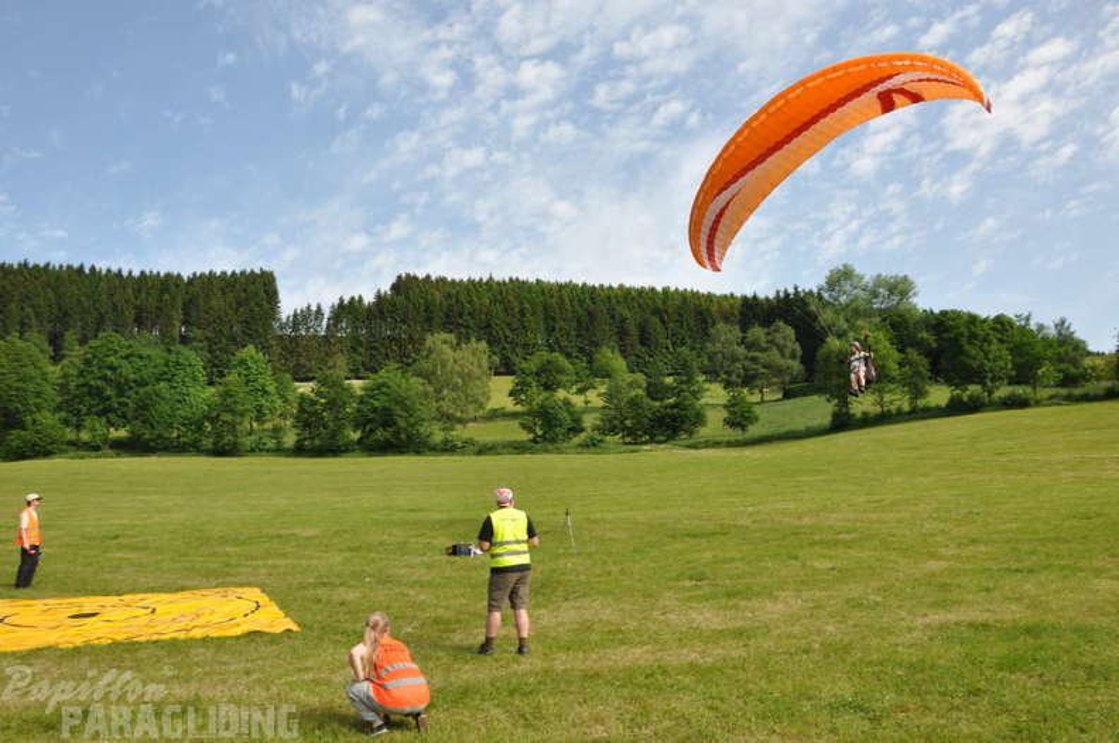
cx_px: 560
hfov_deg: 67.4
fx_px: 838
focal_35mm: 27
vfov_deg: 47.8
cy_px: 372
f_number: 11
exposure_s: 1/125
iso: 200
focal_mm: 18
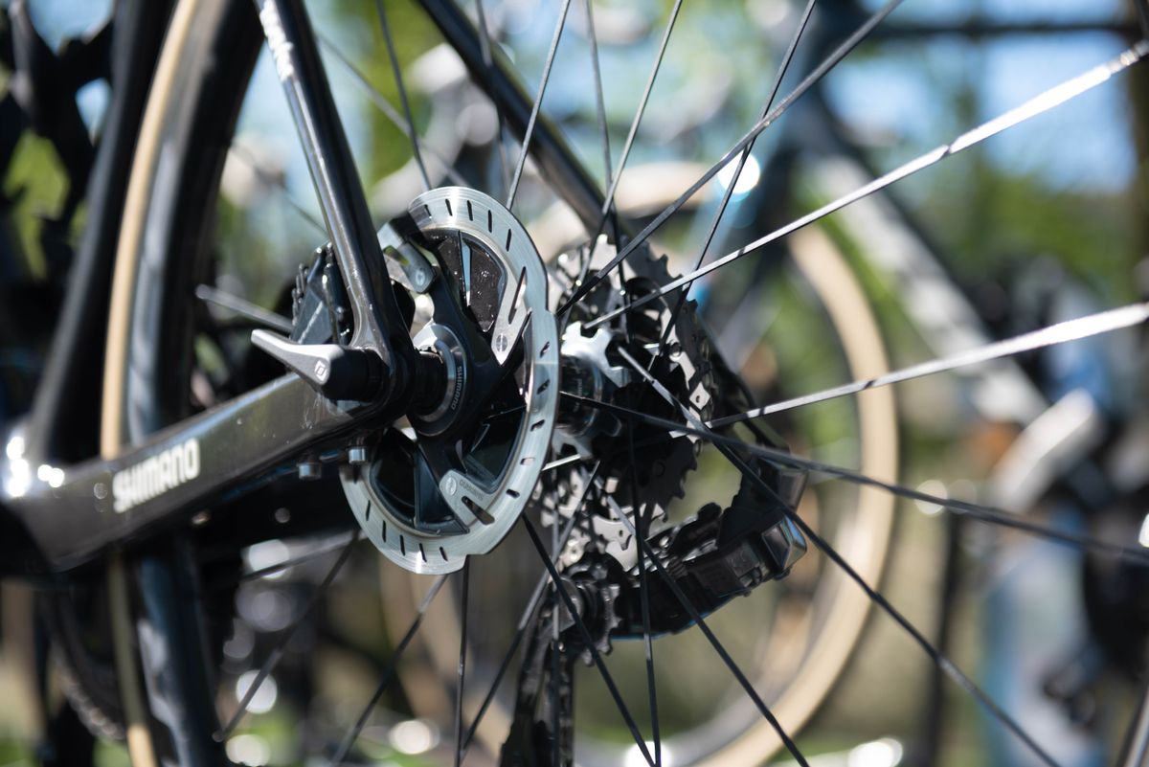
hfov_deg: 28.8
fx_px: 2235
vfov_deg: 19.5
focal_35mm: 70
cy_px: 384
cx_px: 574
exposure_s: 1/400
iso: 100
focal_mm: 70
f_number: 3.2
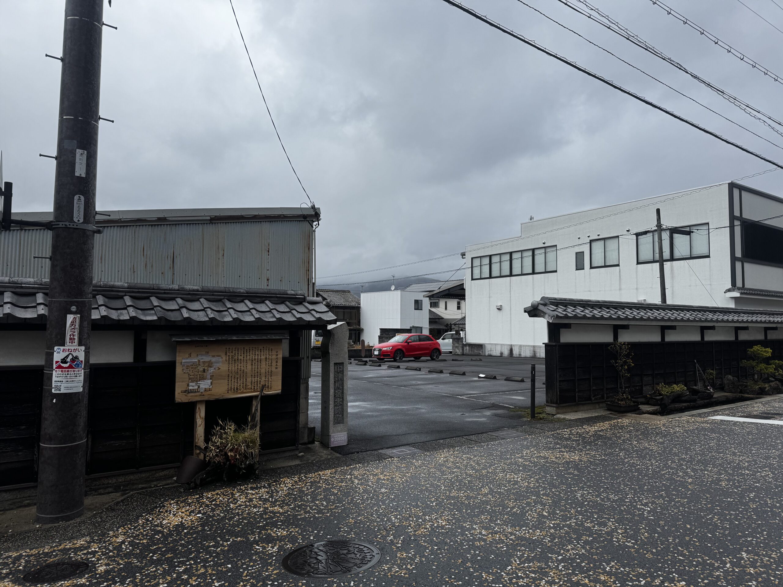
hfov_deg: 71.6
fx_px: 543
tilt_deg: +3.6
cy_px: 294
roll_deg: -0.1
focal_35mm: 24
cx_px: 392
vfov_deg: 56.8
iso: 80
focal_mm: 6.76
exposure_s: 1/3247
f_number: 1.78
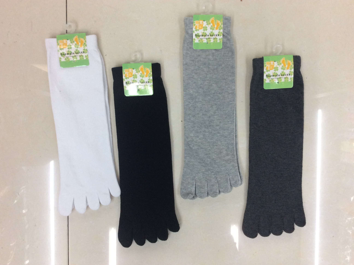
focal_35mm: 32
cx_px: 177
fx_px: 327
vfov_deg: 44.1
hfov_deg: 56.9
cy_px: 132
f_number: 2.4
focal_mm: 3.3
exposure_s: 1/25
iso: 80
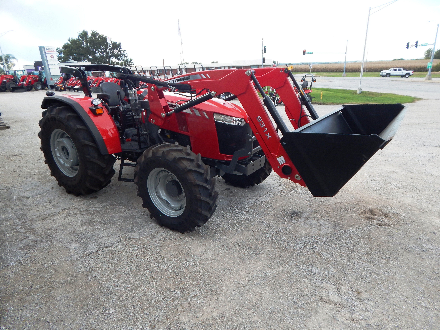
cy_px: 165
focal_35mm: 22
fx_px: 280
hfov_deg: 76.4
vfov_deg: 61.1
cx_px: 220
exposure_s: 1/320
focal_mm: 4
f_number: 3
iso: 125
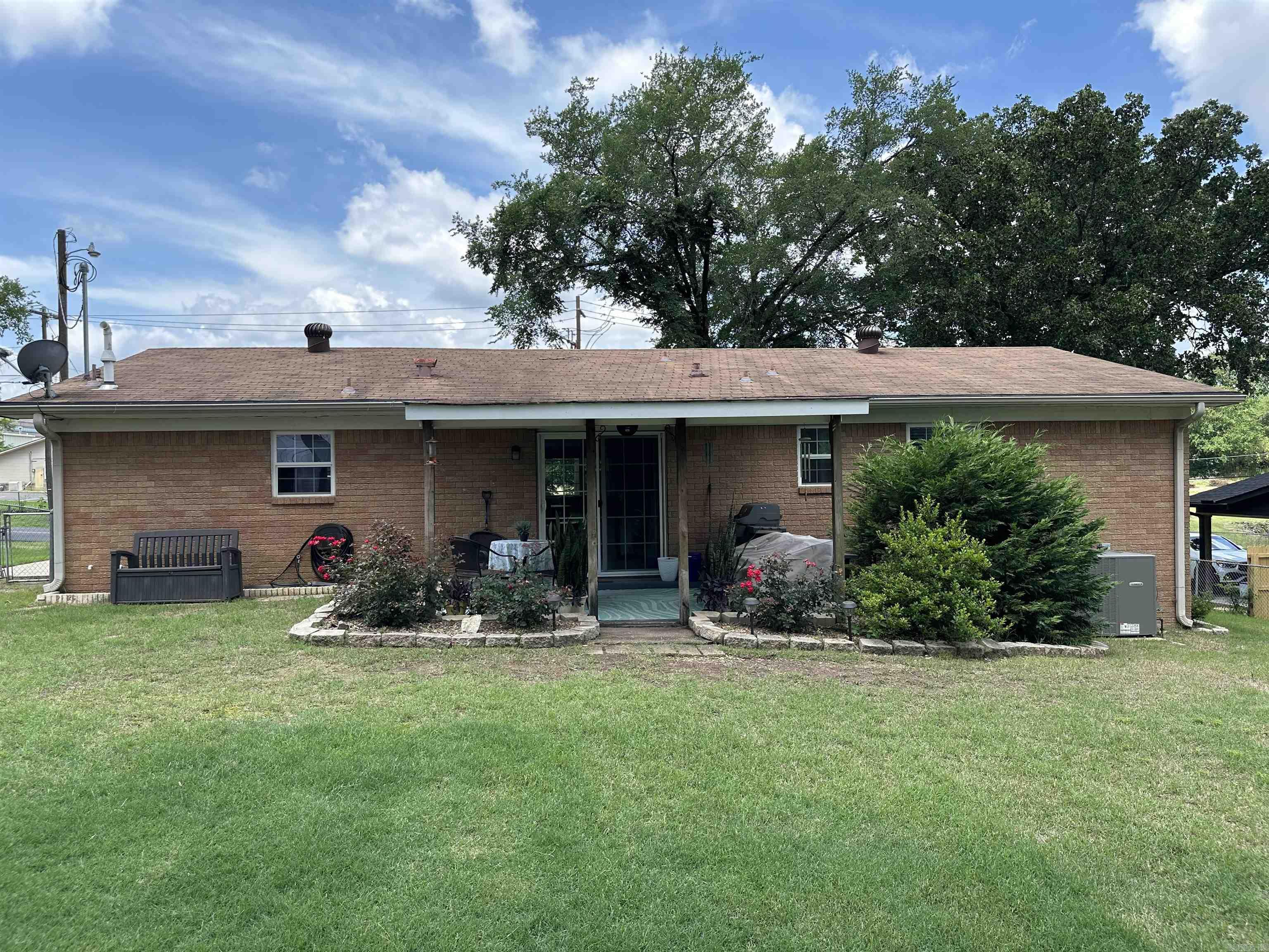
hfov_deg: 71.6
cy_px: 476
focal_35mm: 24
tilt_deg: +0.7
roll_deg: +0.6
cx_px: 634
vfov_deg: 56.8
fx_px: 880
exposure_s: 1/1393
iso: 80
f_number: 1.78
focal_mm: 6.86
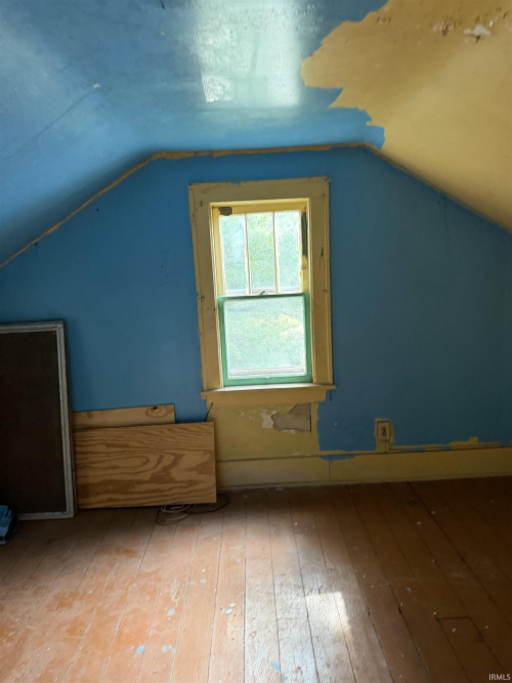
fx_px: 473
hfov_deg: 56.8
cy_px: 342
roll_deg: +0.0
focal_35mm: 24
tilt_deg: -7.2
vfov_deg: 71.6
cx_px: 256
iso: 500
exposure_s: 1/60
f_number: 1.78
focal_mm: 6.76
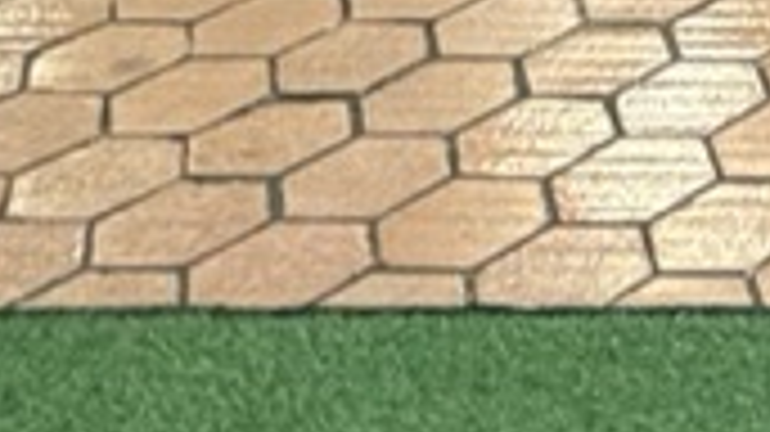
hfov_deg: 14.8
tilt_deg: -7.3
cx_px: 1608
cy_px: -837
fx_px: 2326
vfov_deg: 8.8
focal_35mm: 114
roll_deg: -0.2
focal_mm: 2.22
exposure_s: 1/50
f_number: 2.2
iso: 400
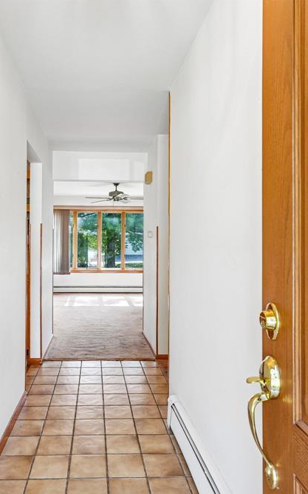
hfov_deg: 48.5
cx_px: 107
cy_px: 249
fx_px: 336
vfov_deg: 72.6
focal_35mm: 25
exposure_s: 1/30
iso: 400
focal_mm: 16
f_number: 9
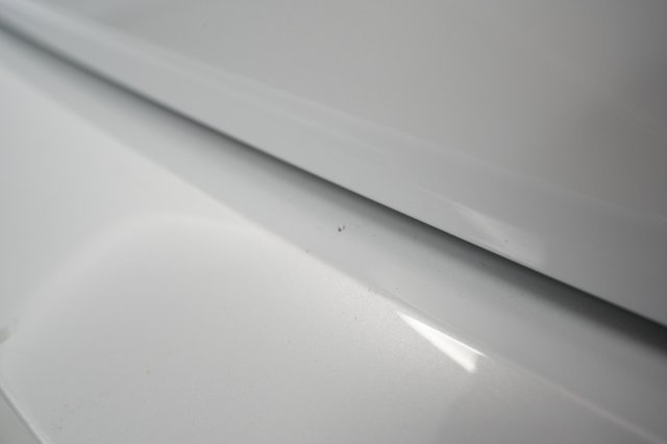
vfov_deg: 46.4
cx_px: 334
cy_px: 222
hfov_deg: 65.5
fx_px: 518
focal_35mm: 28
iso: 1600
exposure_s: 1/100
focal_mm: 28
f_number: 4.5
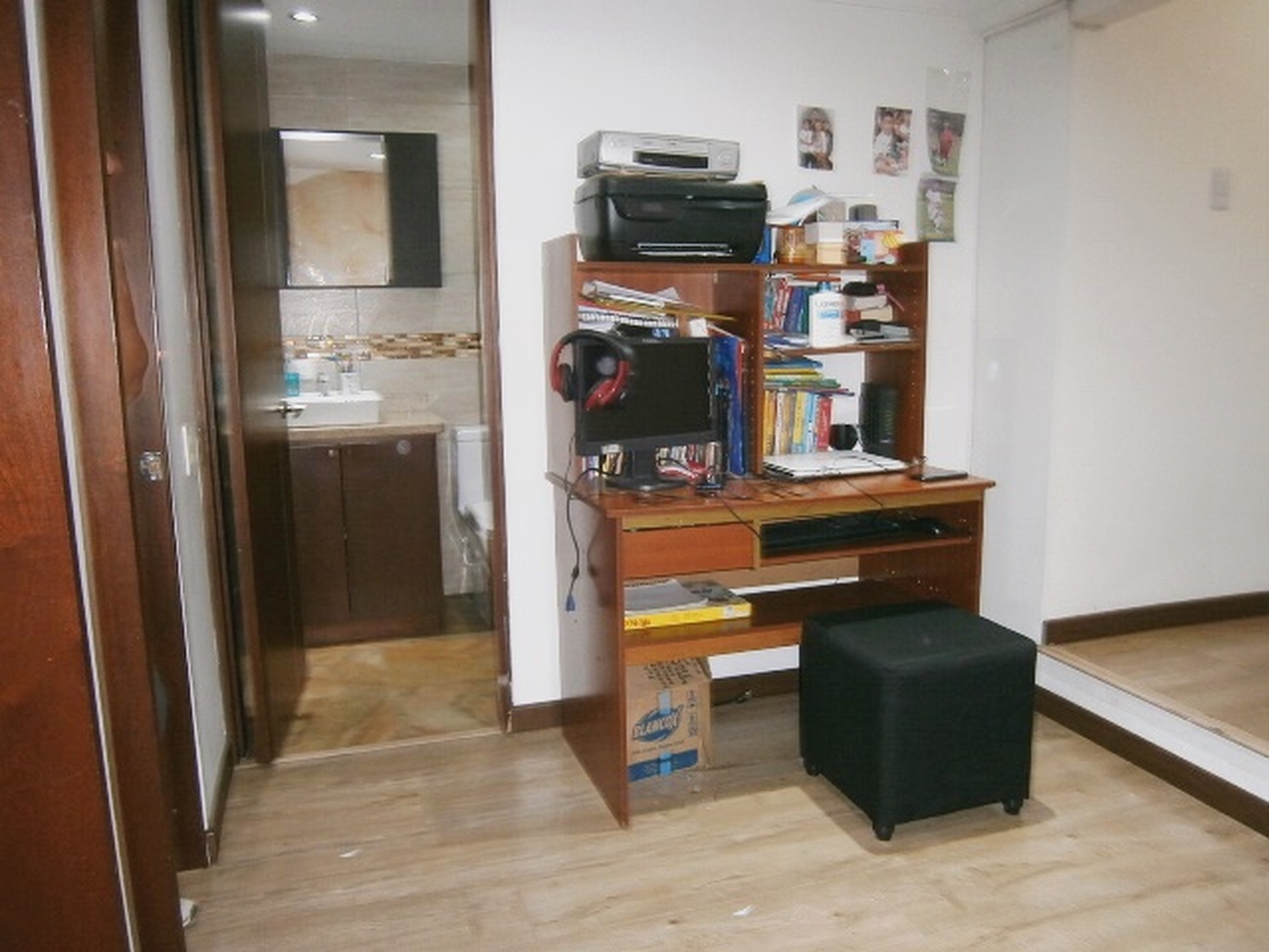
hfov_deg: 67.3
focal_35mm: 26
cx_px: 634
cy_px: 476
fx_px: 953
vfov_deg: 53.1
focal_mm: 4.7
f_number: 2.8
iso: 125
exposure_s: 1/30
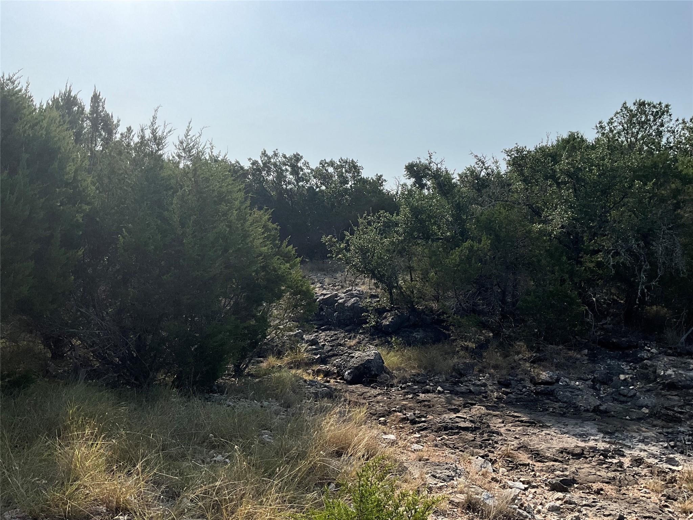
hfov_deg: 61.7
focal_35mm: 29
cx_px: 346
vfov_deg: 48.2
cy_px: 260
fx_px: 581
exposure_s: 1/3788
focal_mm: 3
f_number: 1.8
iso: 25
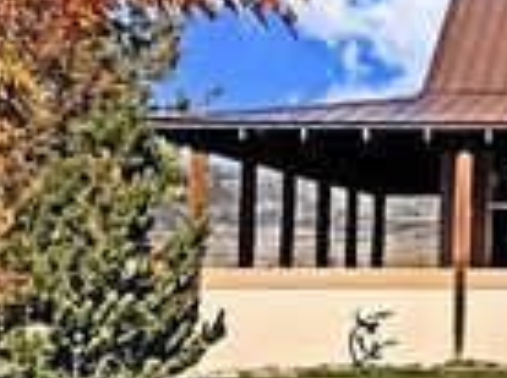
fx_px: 2339
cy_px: 24
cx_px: 893
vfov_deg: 9.2
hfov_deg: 11.5
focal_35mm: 160
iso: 80
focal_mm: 6.76
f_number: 1.78
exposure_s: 1/8130
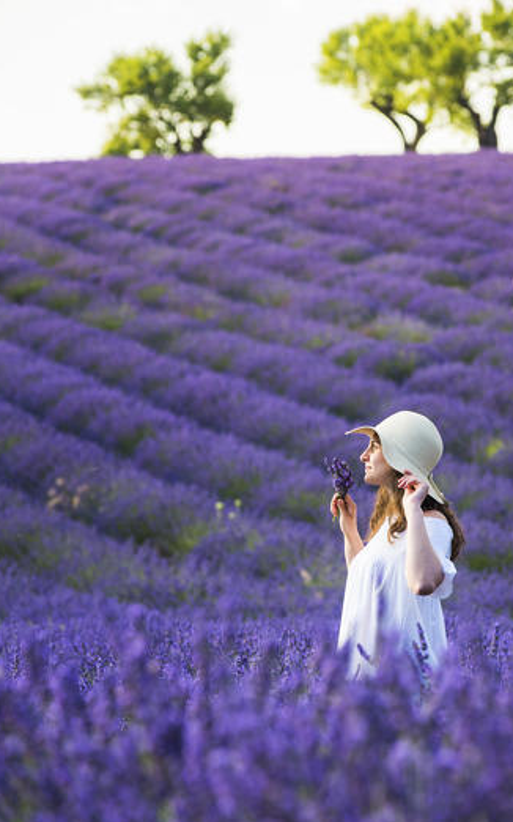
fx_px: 5237
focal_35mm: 234
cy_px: 396
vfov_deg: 9.0
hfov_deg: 5.6
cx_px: 294
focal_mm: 200
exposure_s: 1/200
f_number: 9
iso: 320
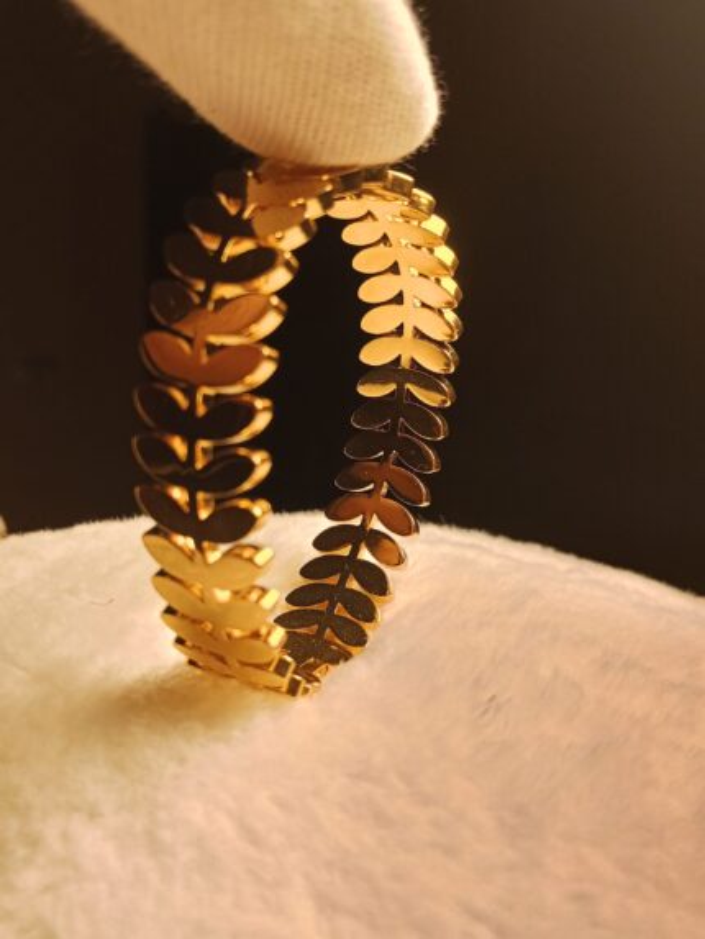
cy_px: 470
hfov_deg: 45.5
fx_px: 841
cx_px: 352
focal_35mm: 31
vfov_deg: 58.3
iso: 160
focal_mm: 3.98
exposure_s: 1/100
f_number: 1.8
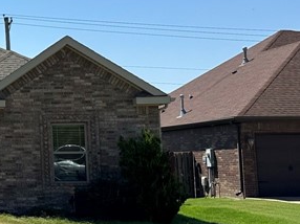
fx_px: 745
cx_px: -157
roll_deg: +0.4
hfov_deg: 19.6
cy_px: 91
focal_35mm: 86
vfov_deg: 17.1
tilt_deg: +4.6
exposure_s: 1/5000
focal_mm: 6.86
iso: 80
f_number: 1.78
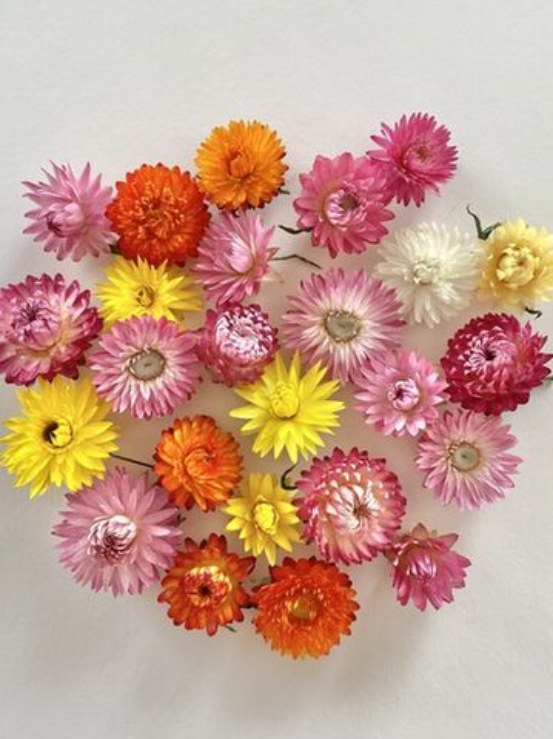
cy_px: 370
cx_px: 276
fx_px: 555
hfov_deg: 53.0
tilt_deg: -85.8
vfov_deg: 67.4
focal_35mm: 26
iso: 80
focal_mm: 4.25
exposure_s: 1/121
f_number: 1.8
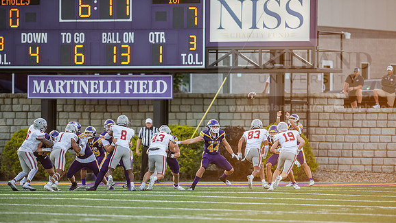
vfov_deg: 3.8
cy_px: 122
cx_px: 198
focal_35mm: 316
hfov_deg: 6.8
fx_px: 3319
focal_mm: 300
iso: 1000
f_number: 3.2
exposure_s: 1/1000
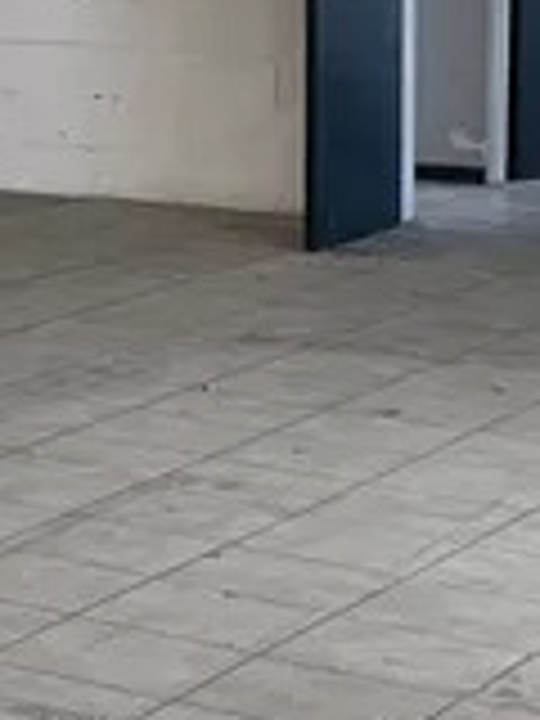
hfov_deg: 9.5
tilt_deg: -2.6
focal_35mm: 130
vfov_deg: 14.9
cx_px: -950
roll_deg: +0.5
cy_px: -40
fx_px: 2704
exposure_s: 1/121
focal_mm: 4.25
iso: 64
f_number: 1.8
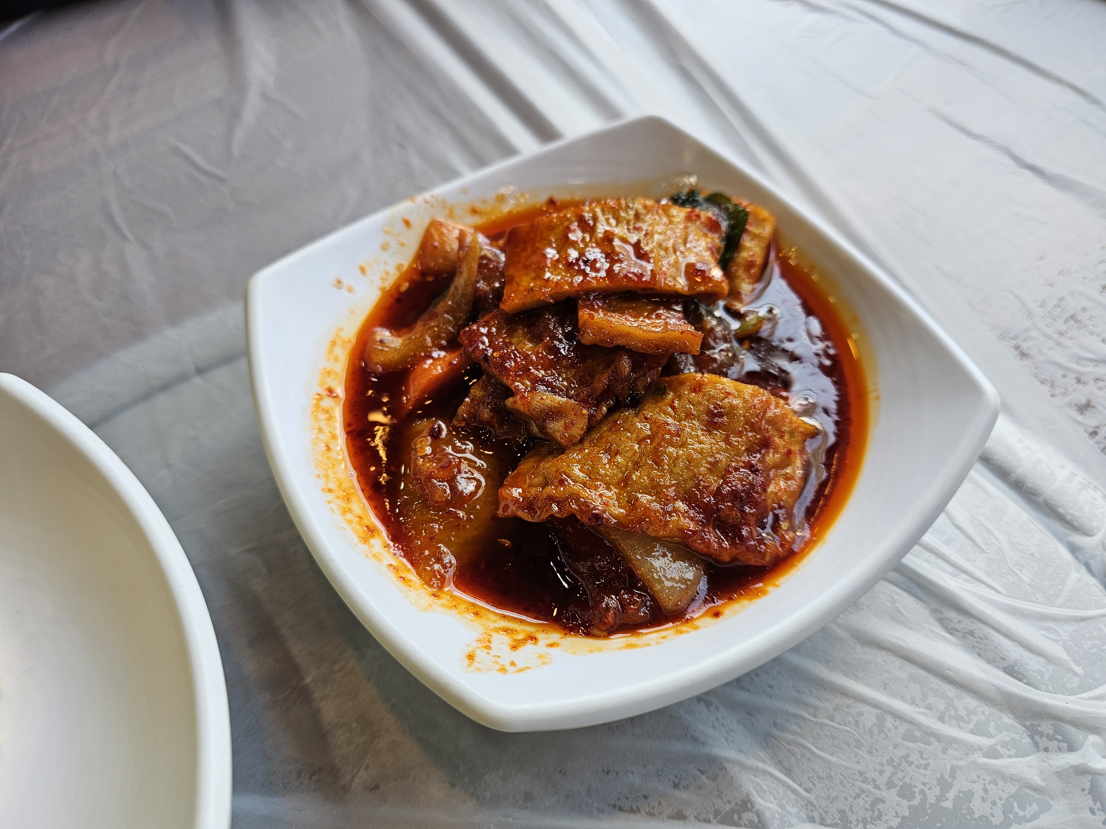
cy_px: 414
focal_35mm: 23
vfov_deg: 58.9
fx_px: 735
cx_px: 553
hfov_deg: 73.9
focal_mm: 6.3
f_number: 1.7
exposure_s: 1/120
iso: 40
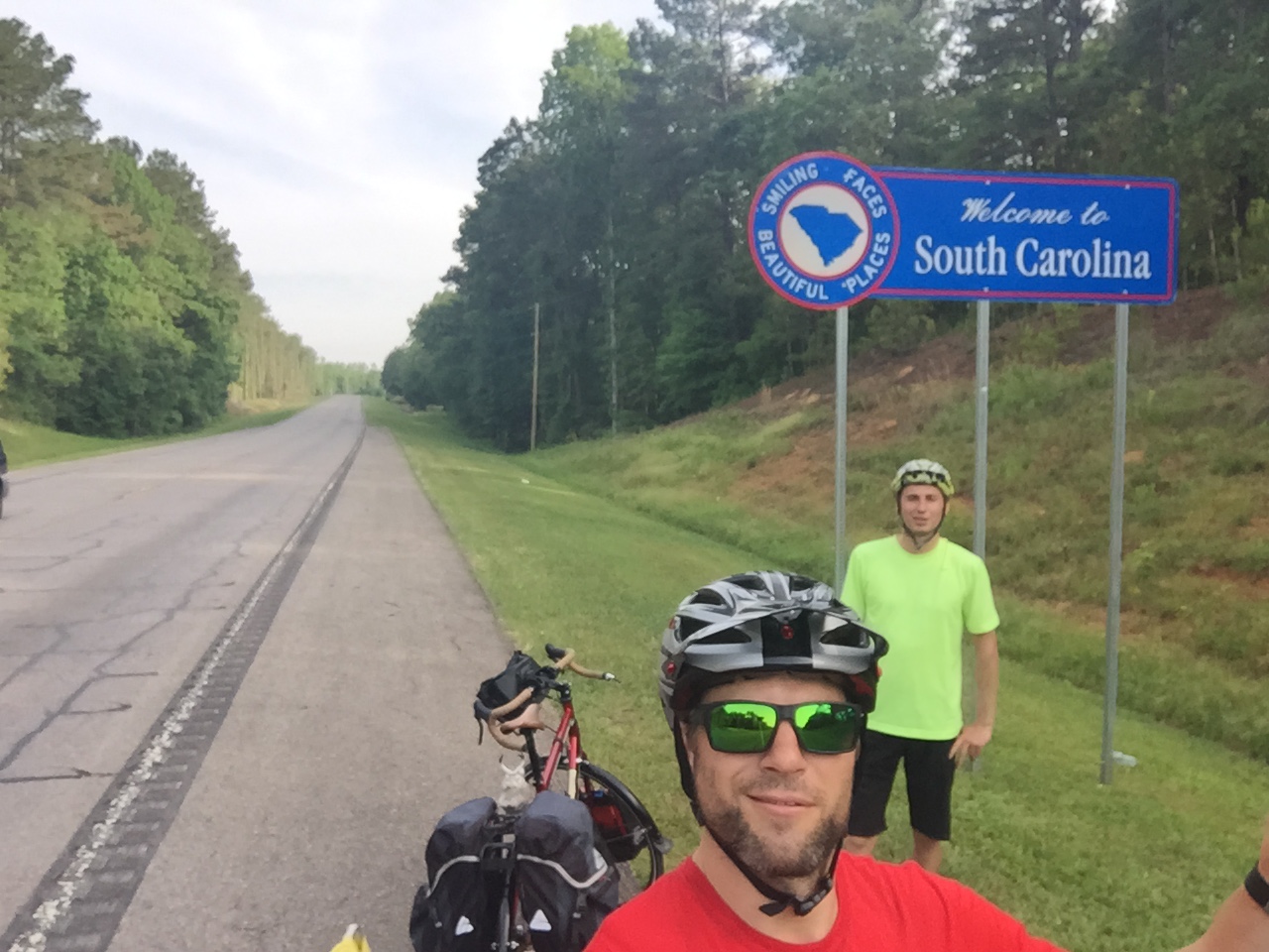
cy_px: 476
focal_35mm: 31
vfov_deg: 45.4
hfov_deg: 58.4
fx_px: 1136
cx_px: 634
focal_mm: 2.65
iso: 32
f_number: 2.2
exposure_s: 1/236
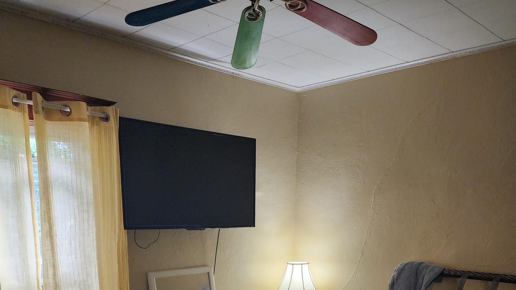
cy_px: 300
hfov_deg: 58.0
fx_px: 465
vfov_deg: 31.6
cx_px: 254
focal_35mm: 34
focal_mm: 6.4
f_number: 1.8
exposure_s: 1/120
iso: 500
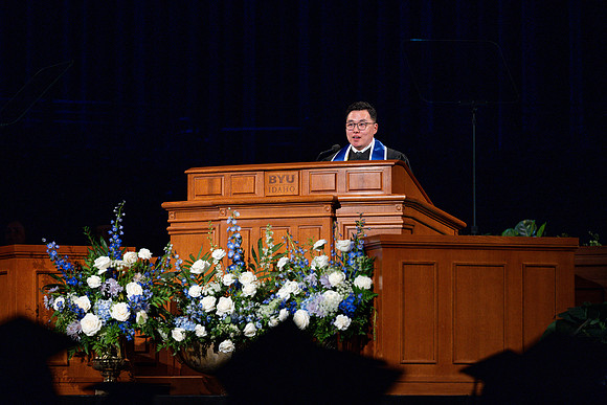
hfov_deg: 14.8
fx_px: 2339
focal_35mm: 139
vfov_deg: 9.9
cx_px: 304
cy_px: 202
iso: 2500
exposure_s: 1/320
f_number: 4
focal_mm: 135
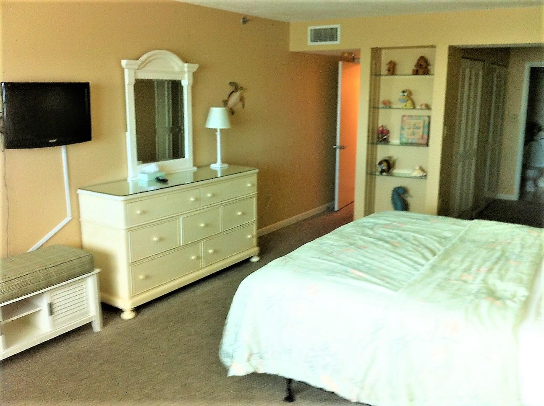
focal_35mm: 35
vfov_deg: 40.6
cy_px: 203
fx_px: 549
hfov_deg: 52.7
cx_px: 272
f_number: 2.8
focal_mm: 3.85
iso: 80
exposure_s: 1/17
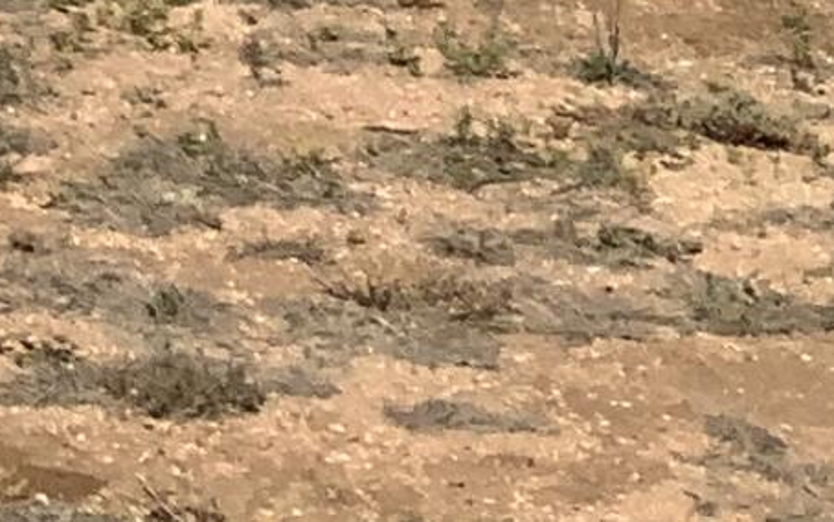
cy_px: -1094
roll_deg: +1.2
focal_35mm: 217
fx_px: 4933
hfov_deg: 8.2
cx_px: -1681
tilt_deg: -3.6
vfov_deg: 5.6
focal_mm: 3.3
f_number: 2.4
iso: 25
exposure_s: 1/2551
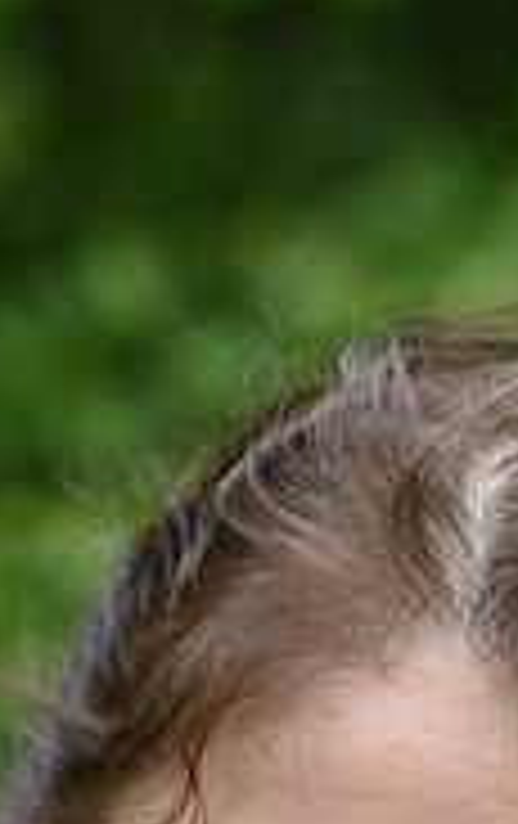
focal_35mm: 274
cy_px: 1283
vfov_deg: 7.5
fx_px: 6165
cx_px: 574
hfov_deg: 4.8
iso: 200
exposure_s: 1/200
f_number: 6.3
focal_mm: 85
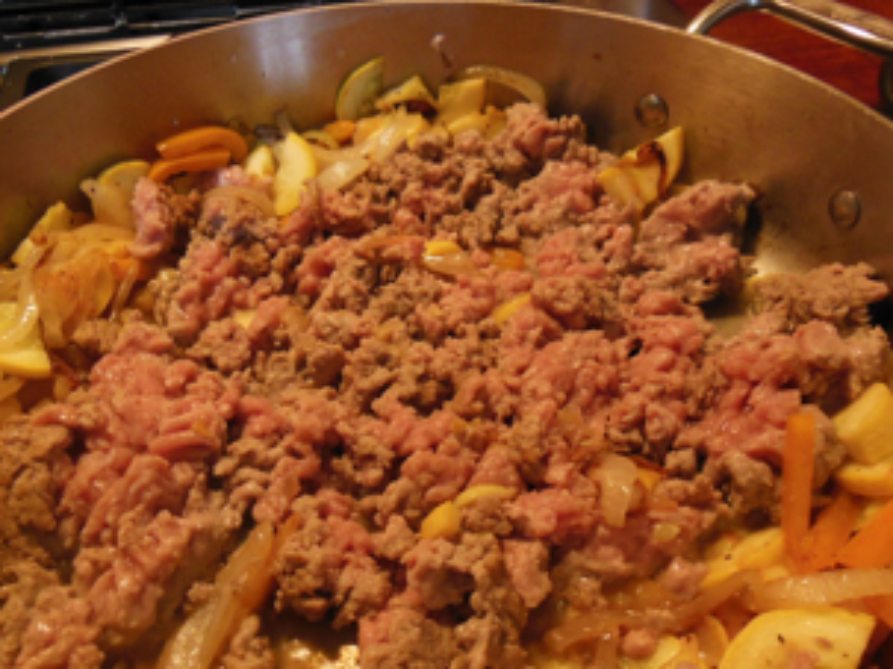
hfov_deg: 55.3
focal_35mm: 33
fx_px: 851
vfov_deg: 42.9
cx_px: 424
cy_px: 365
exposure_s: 1/10
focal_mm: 4.5
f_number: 3.5
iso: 400
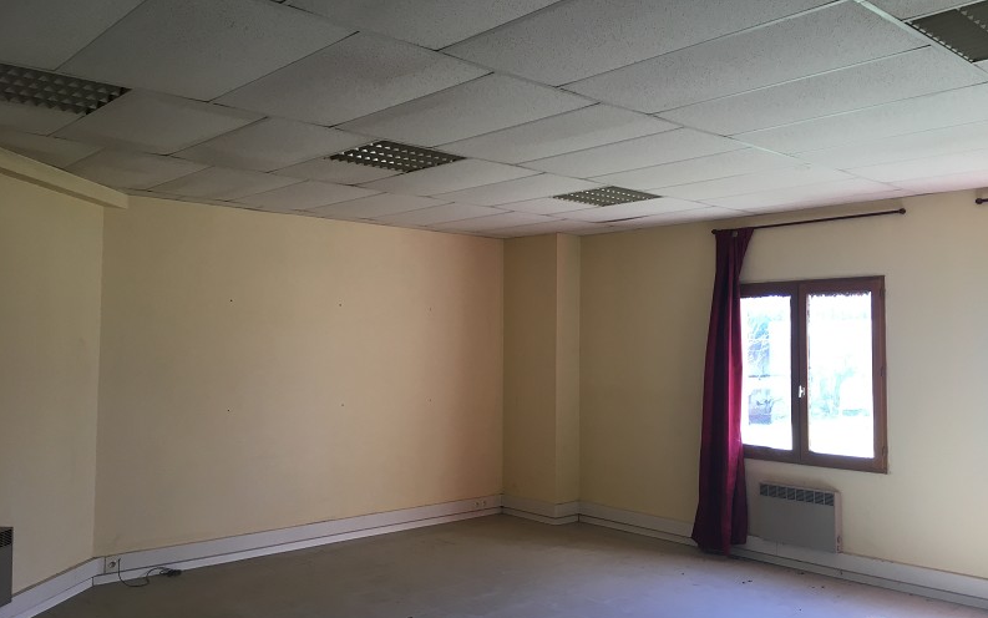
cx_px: 495
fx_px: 835
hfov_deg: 61.2
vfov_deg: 40.6
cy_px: 311
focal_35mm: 31
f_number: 2.2
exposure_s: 1/33
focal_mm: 4.15
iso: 25
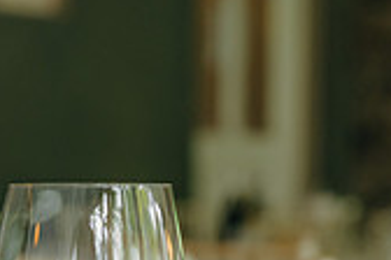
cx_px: 56
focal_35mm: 132
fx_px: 1434
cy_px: 455
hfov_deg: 15.4
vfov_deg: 9.9
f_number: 2.5
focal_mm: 35
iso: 800
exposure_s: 1/200
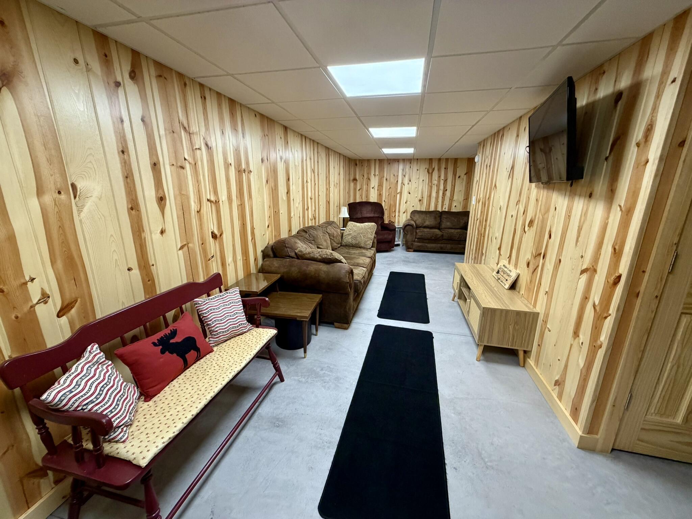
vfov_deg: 85.7
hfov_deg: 102.1
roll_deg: +0.3
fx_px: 280
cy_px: 260
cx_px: 346
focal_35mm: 14
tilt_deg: -14.3
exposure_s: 1/120
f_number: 2.2
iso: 250
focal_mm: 2.22
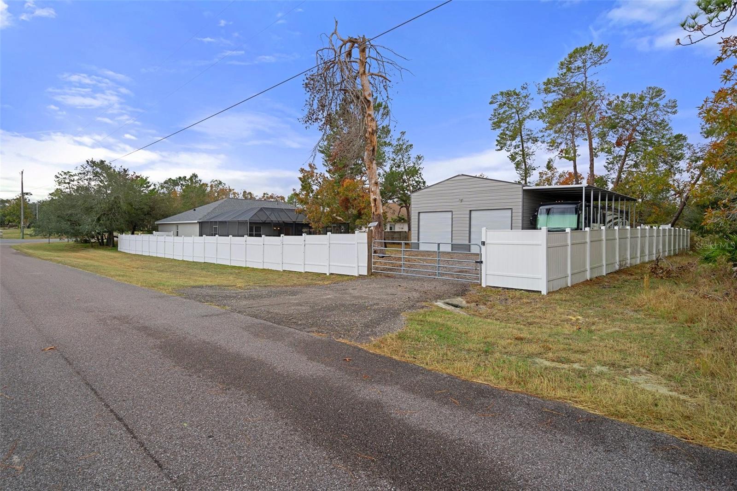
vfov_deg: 64.5
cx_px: 368
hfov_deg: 86.9
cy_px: 246
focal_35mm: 19
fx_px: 389
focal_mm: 19
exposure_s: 1/80
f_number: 8
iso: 320
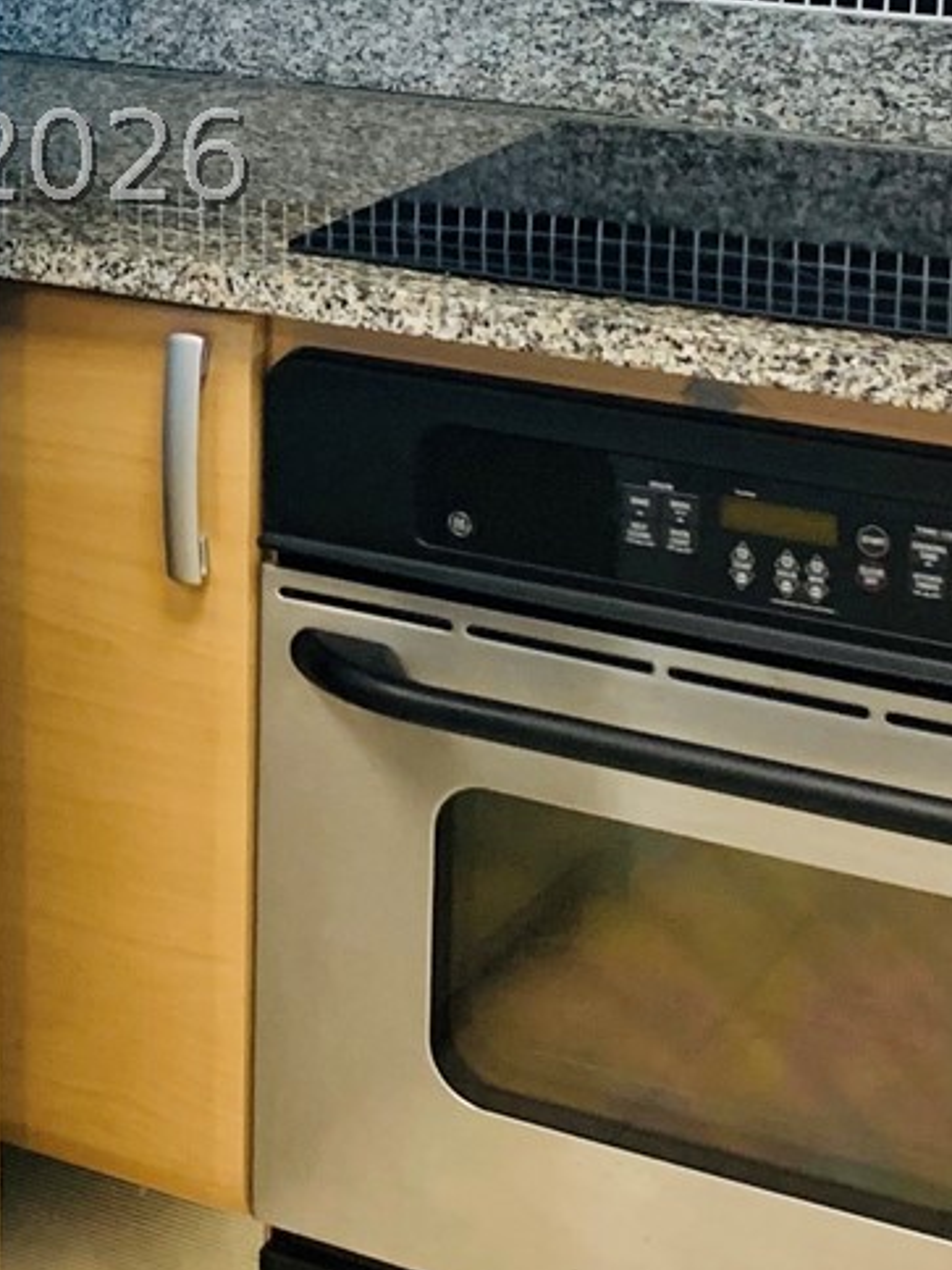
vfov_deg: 22.3
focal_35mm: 86
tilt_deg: -11.4
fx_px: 3154
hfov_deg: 16.9
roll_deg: -0.2
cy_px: 157
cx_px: 94
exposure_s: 1/60
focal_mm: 4.25
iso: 200
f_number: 1.8
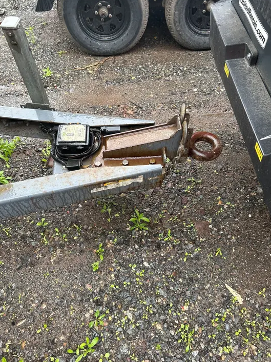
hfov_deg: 51.3
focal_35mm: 27
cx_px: 134
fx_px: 282
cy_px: 185
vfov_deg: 65.3
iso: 80
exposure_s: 1/121
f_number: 1.5
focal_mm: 5.7
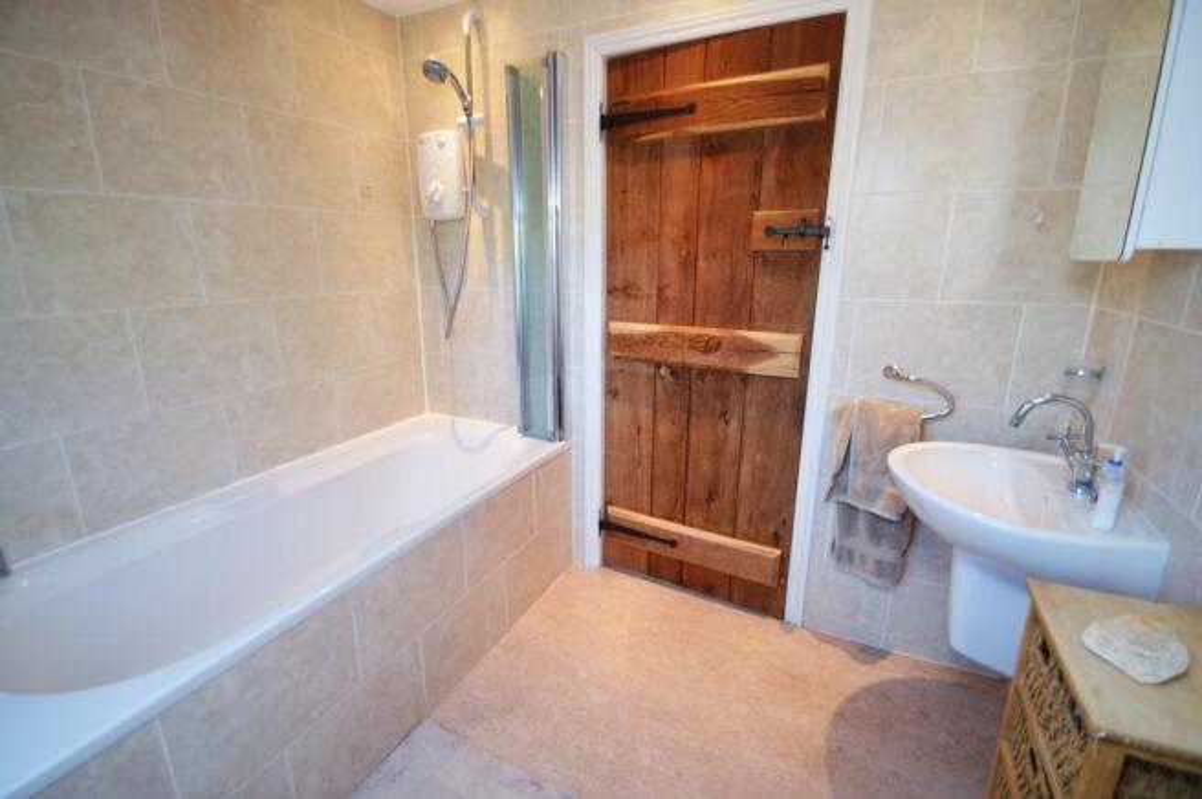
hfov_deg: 100.4
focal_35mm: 15
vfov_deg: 77.2
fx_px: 500
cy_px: 400
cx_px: 601
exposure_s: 1/60
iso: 400
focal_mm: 10
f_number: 4
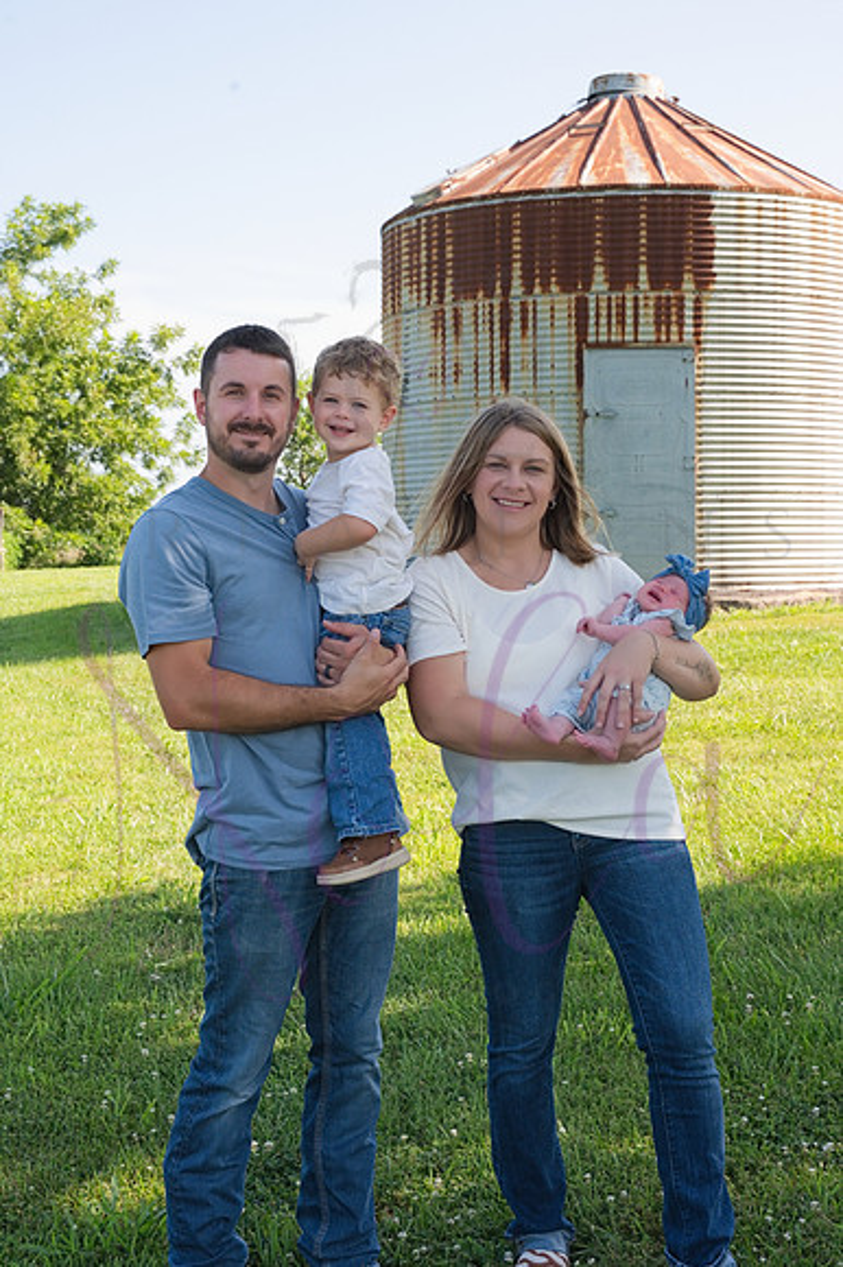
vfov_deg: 39.6
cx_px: 422
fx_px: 1758
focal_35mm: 50
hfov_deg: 27.0
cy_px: 634
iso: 400
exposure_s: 1/320
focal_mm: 50
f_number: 10
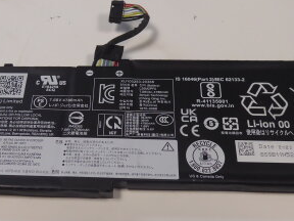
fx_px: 442
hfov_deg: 36.4
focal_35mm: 52
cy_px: 133
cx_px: 95
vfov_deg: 28.0
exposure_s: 1/60
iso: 250
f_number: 3.3
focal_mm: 4.3
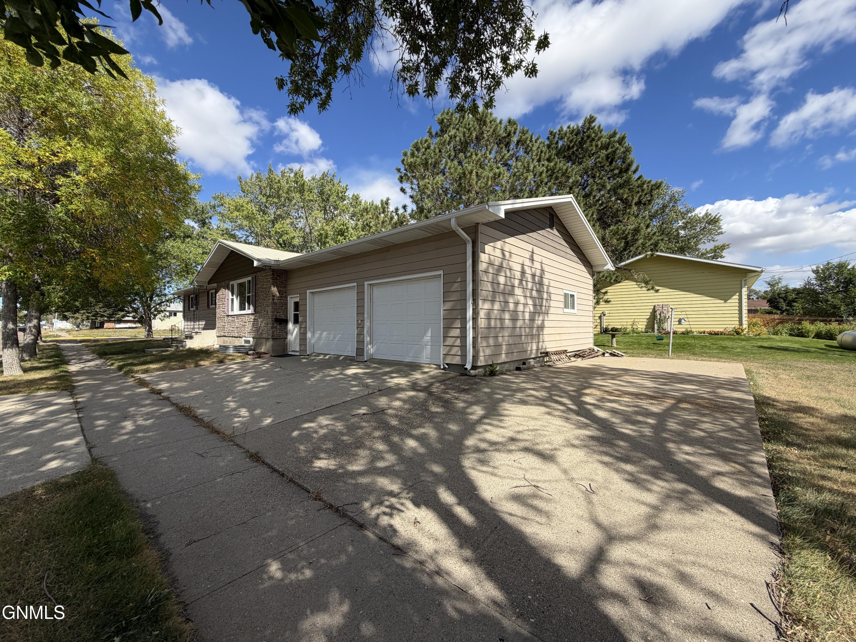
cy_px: 321
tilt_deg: +1.7
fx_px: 346
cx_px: 428
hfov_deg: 102.1
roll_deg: +0.4
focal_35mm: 14
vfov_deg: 85.7
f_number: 2.2
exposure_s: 1/770
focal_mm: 2.22
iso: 25
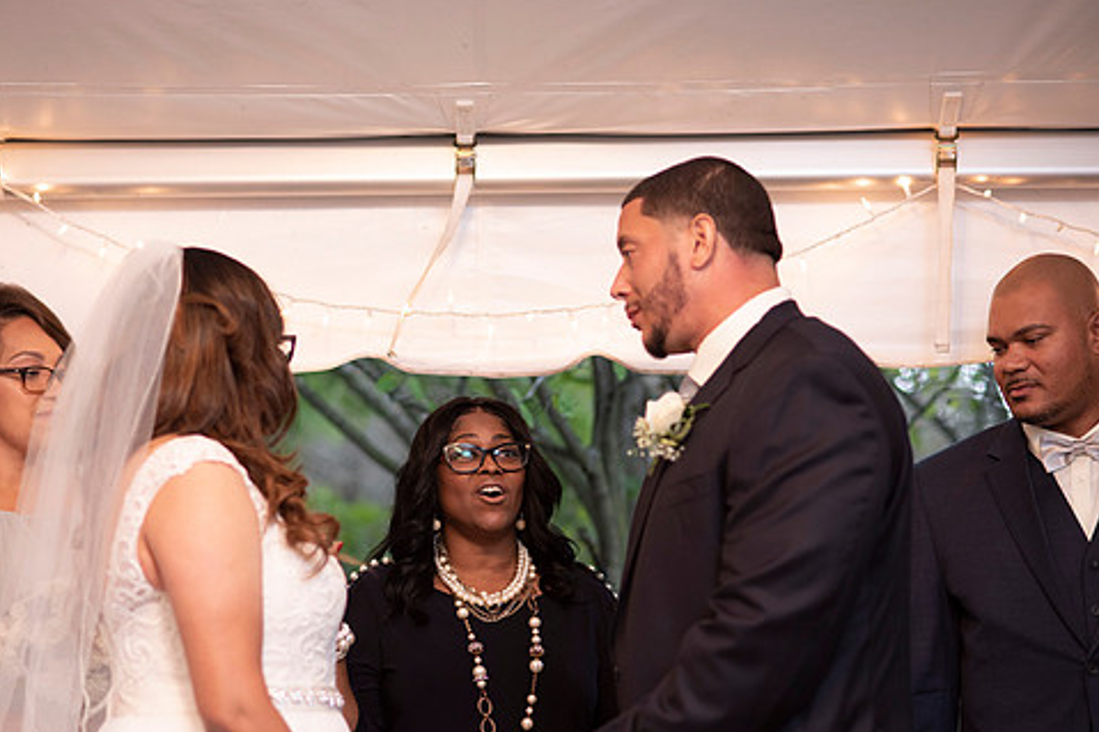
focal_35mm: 103
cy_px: 435
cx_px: 475
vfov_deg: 13.3
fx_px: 3143
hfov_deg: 19.8
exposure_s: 1/160
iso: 500
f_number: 2.2
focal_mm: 85
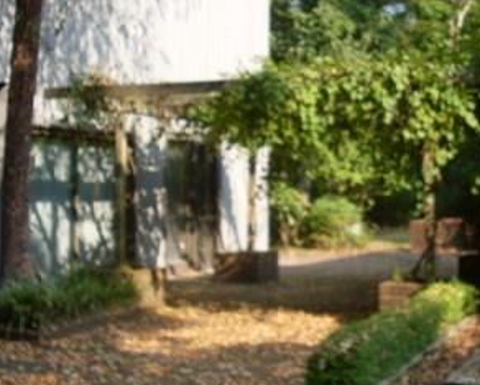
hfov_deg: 28.7
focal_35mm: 65
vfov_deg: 23.4
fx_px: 924
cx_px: 357
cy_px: 130
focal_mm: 6.3
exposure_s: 1/350
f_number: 2.8
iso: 80
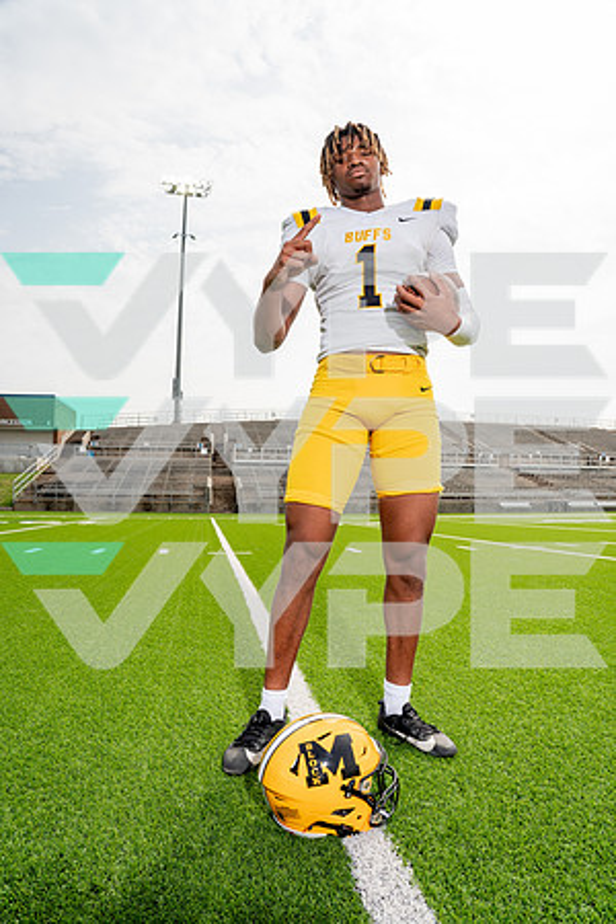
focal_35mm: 22
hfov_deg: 57.2
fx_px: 565
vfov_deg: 78.6
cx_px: 308
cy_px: 462
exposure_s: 1/250
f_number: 8
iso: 100
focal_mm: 22
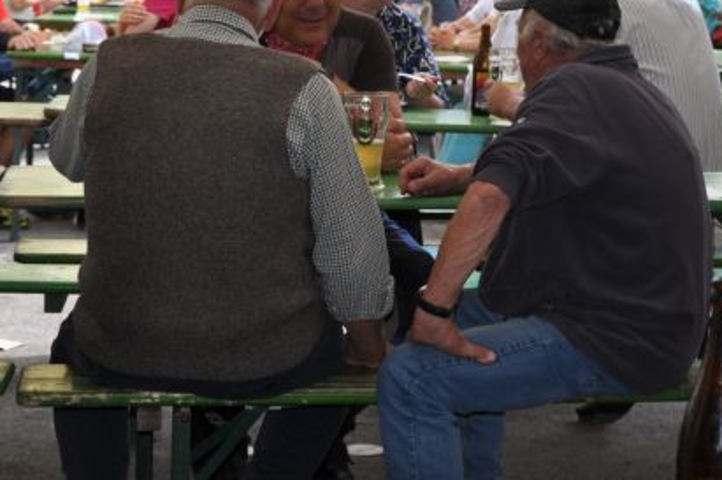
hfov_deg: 18.1
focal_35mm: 112
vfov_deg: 12.1
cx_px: 590
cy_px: 51
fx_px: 2244
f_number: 5
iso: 200
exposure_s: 1/200
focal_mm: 30
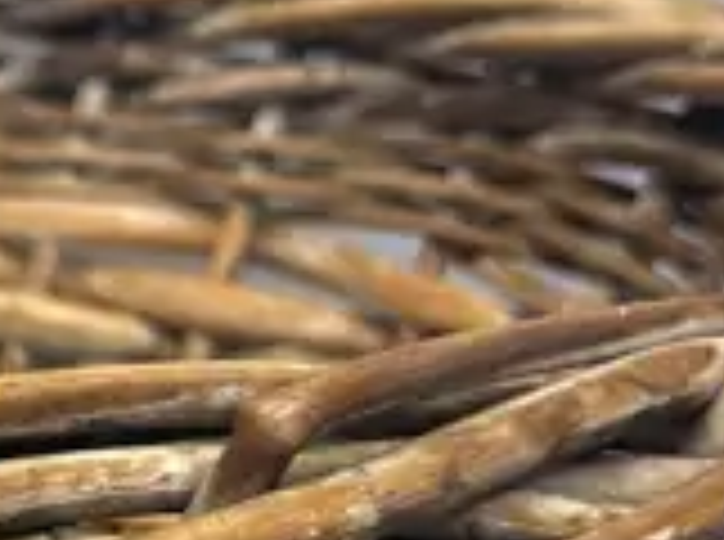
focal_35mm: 153
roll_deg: +0.0
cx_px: -679
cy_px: 454
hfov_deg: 11.7
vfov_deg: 9.6
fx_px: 3193
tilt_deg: -12.5
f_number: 1.78
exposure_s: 1/100
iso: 160
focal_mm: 6.86
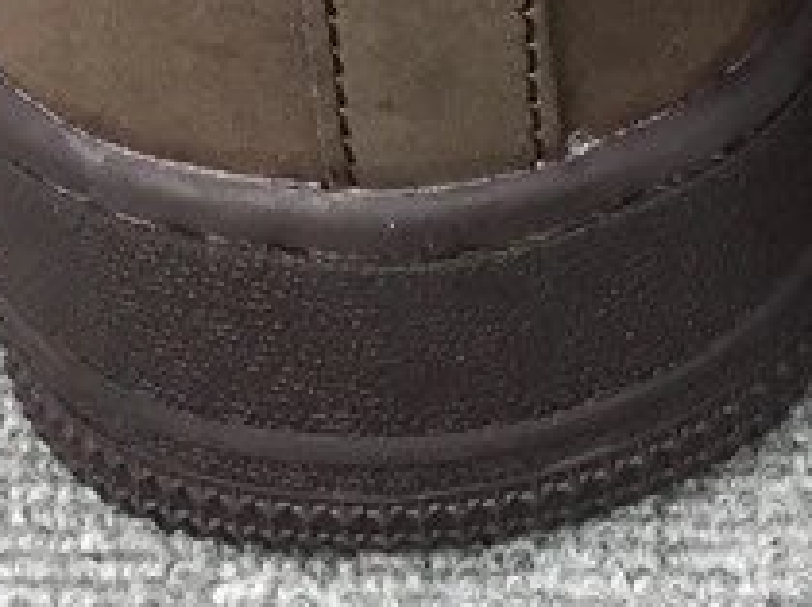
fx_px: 3116
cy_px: -648
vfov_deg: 10.2
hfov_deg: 14.4
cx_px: 943
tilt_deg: -26.6
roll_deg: -0.7
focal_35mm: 133
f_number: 2.4
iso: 32
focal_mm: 3.3
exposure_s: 1/100
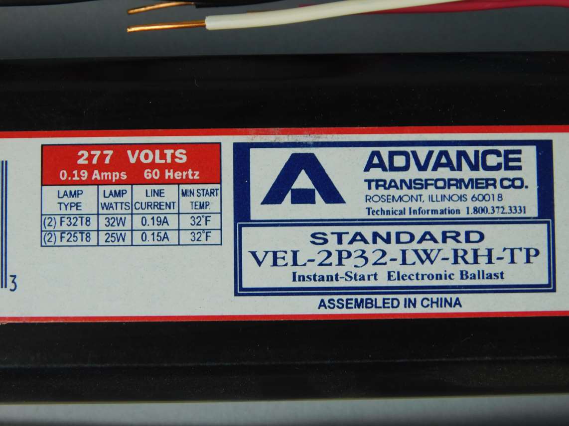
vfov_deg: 24.8
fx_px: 970
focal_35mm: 59
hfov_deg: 32.7
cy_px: 213
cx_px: 284
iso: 125
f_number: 4
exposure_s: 1/30
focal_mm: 10.4
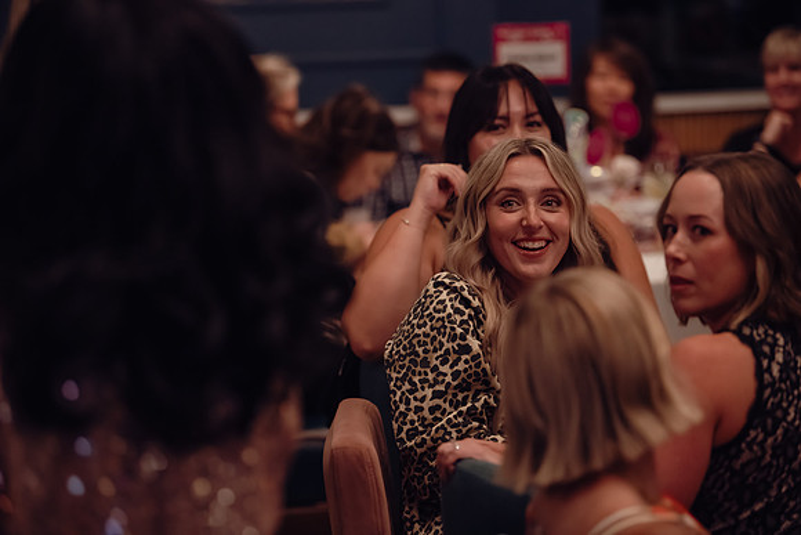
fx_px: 2893
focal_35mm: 130
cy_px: 268
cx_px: 400
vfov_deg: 10.6
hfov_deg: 15.8
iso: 4000
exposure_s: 1/200
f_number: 2.8
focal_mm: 130
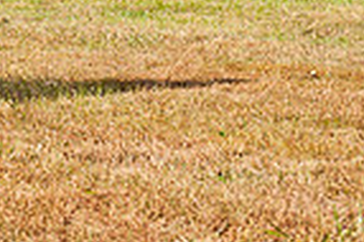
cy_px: -140
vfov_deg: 6.9
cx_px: -234
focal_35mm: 195
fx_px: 1969
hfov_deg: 10.1
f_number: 5.6
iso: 200
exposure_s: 1/640
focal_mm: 48
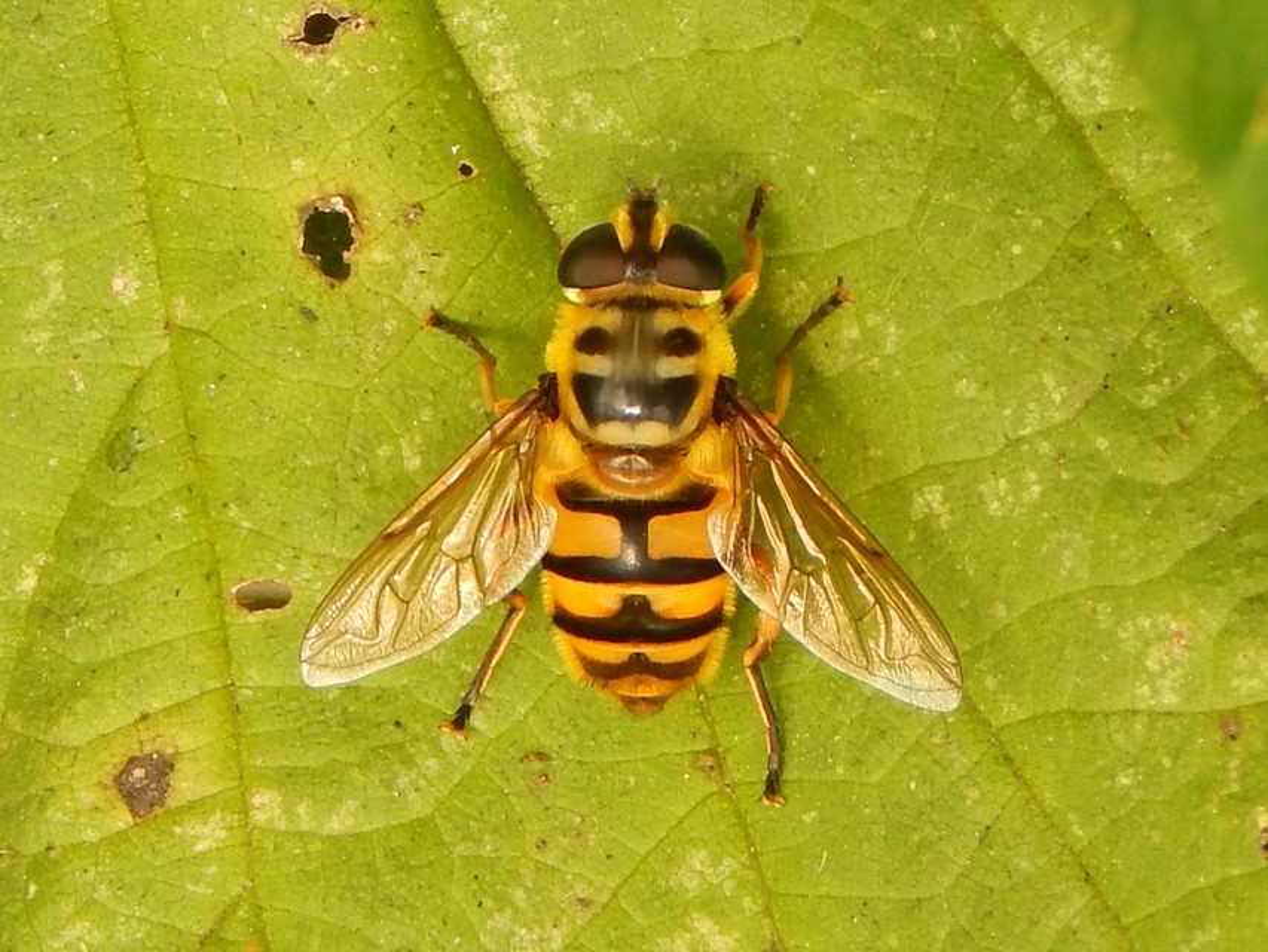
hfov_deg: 7.1
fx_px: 10221
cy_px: 476
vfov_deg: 5.3
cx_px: 634
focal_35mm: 279
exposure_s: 1/60
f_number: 5.7
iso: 125
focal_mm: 50.1
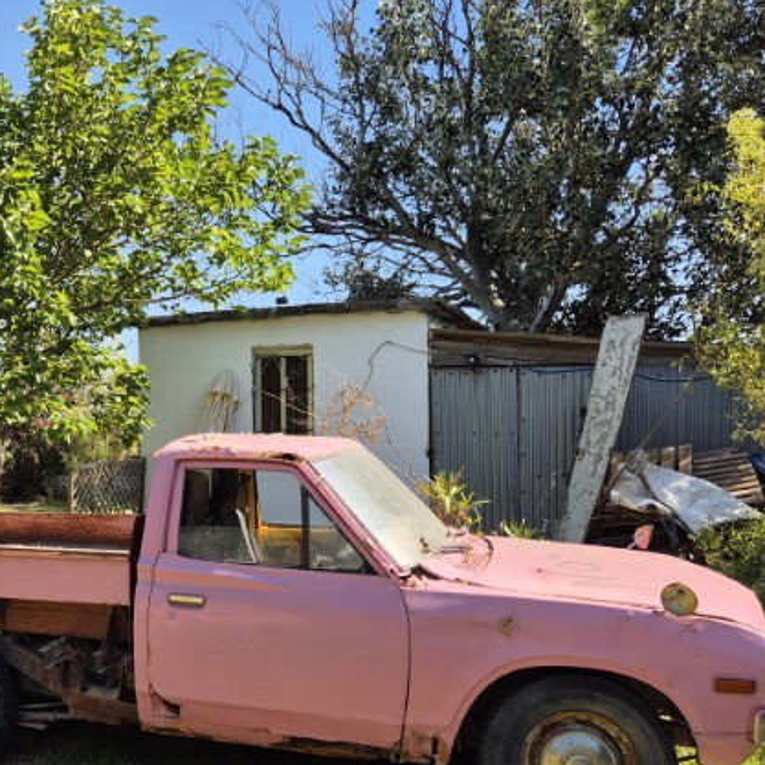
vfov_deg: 42.7
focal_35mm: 39
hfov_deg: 41.2
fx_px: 975
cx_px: 165
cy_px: 438
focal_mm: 5.4
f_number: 1.8
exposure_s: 1/1032
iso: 25
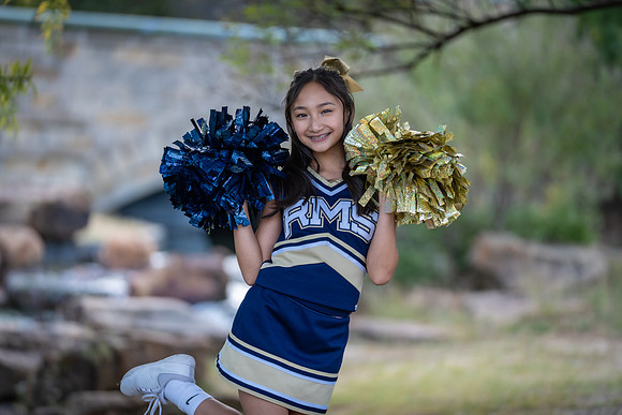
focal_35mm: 156
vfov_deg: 8.8
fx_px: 2696
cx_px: 311
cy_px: 208
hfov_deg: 13.2
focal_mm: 156
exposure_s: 1/320
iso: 320
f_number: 2.8
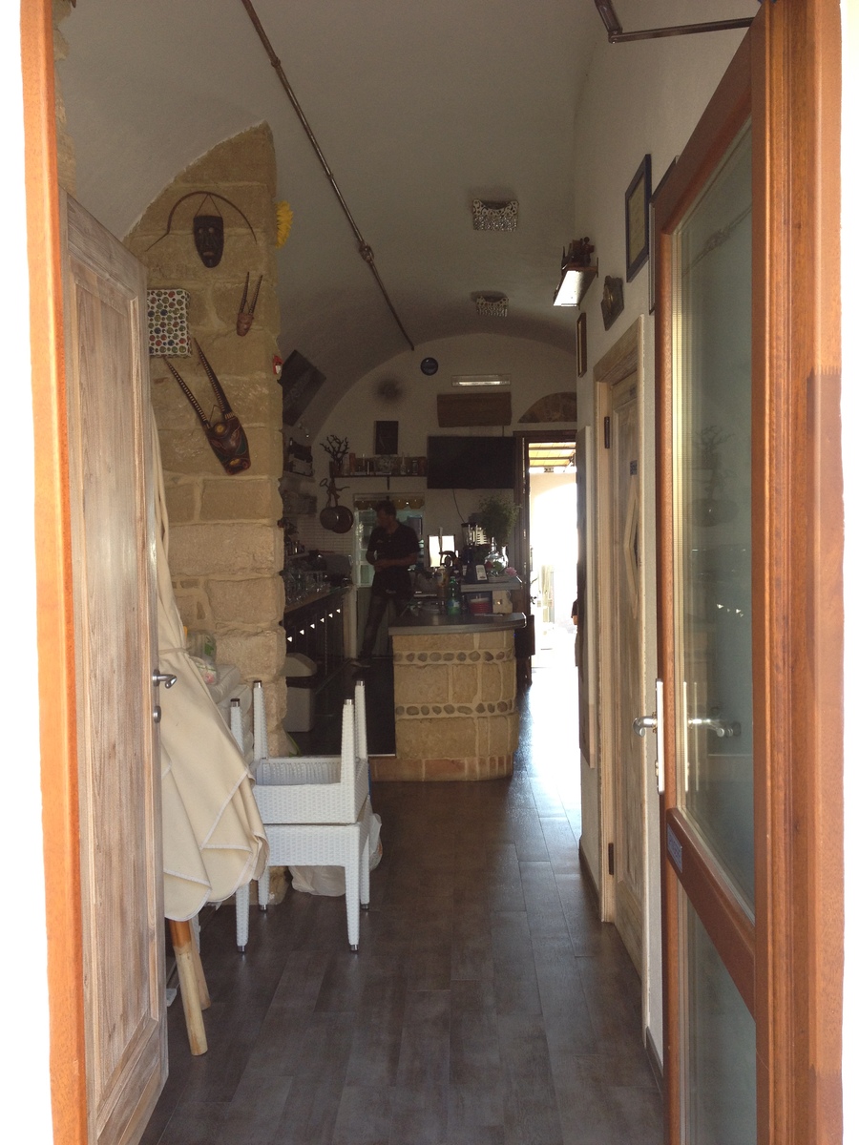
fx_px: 1158
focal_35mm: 35
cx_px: 430
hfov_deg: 40.7
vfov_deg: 52.6
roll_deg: +2.3
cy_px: 572
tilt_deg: -4.9
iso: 64
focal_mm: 4.28
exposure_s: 1/60
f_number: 2.4
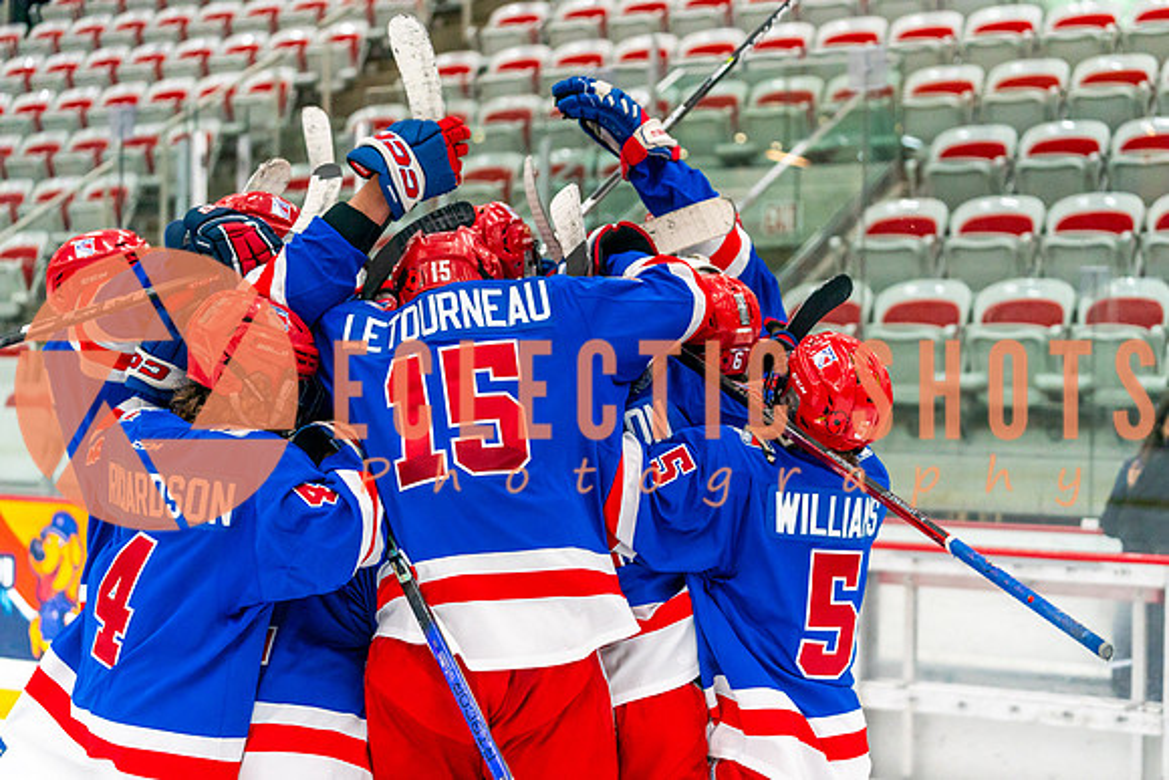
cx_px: 584
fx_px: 2273
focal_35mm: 70
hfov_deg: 28.8
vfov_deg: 19.5
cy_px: 390
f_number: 2.8
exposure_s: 1/1250
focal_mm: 70
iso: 3200
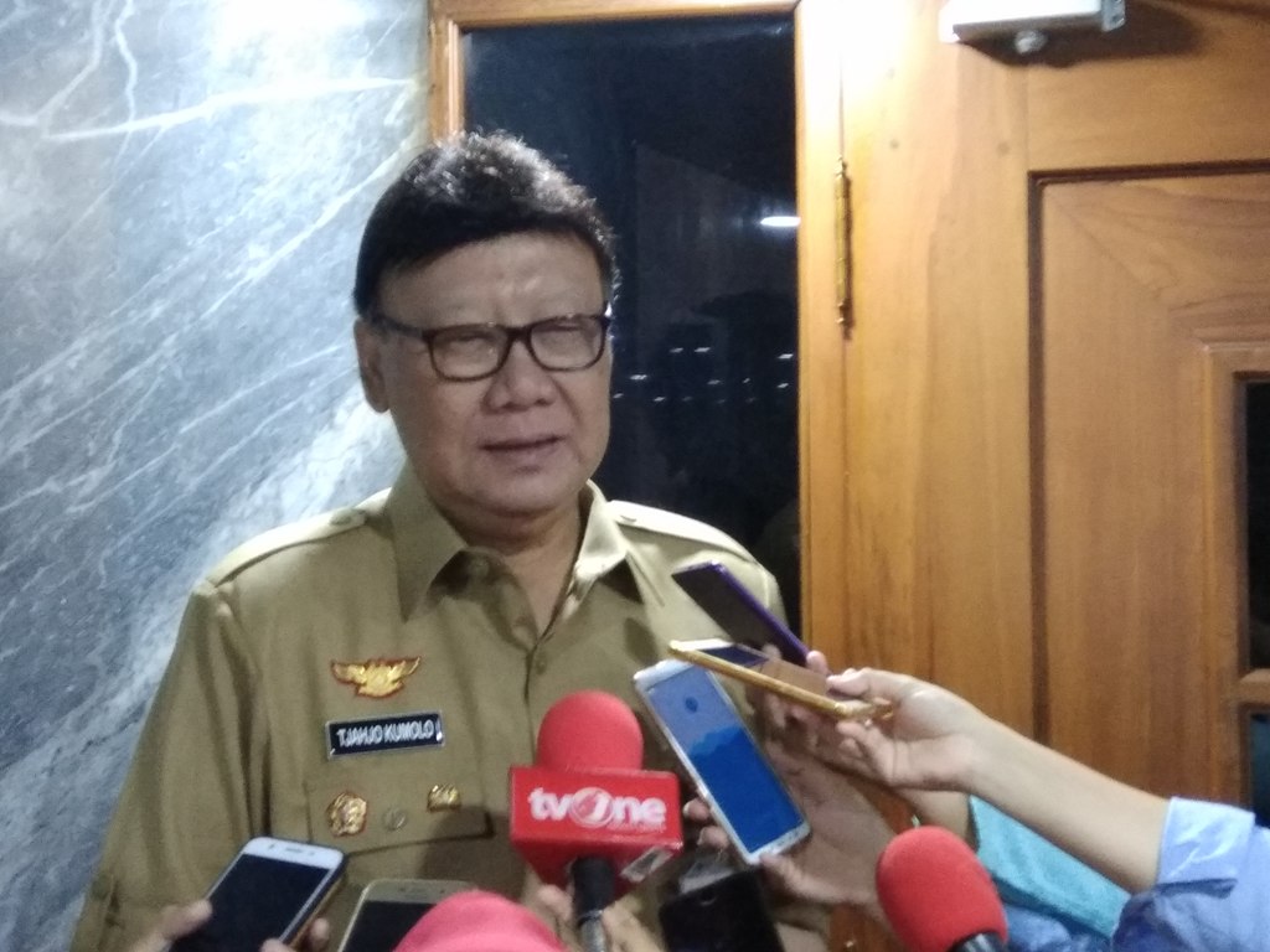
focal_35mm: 21
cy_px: 476
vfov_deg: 63.4
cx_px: 635
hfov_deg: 79.0
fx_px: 770
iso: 800
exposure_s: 1/17
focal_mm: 3.57
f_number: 2
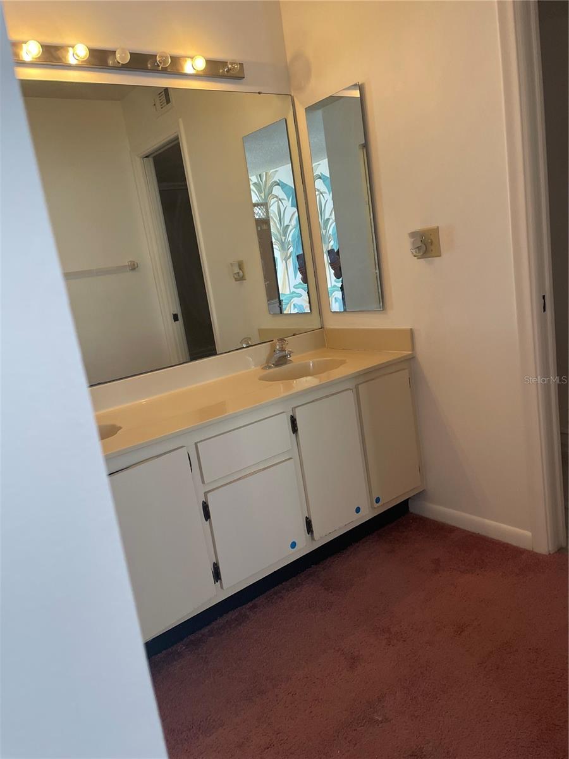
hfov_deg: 53.1
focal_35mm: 26
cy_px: 380
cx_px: 284
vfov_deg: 67.3
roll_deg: +9.0
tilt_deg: -13.0
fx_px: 570
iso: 200
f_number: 1.6
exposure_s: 1/60
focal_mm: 4.2
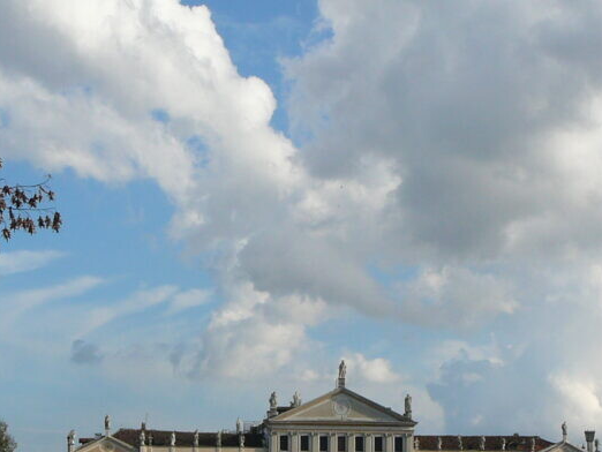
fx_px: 1775
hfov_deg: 19.2
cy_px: 415
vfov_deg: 14.4
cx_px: 347
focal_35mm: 102
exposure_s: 1/400
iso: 80
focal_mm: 7.8
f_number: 5.6
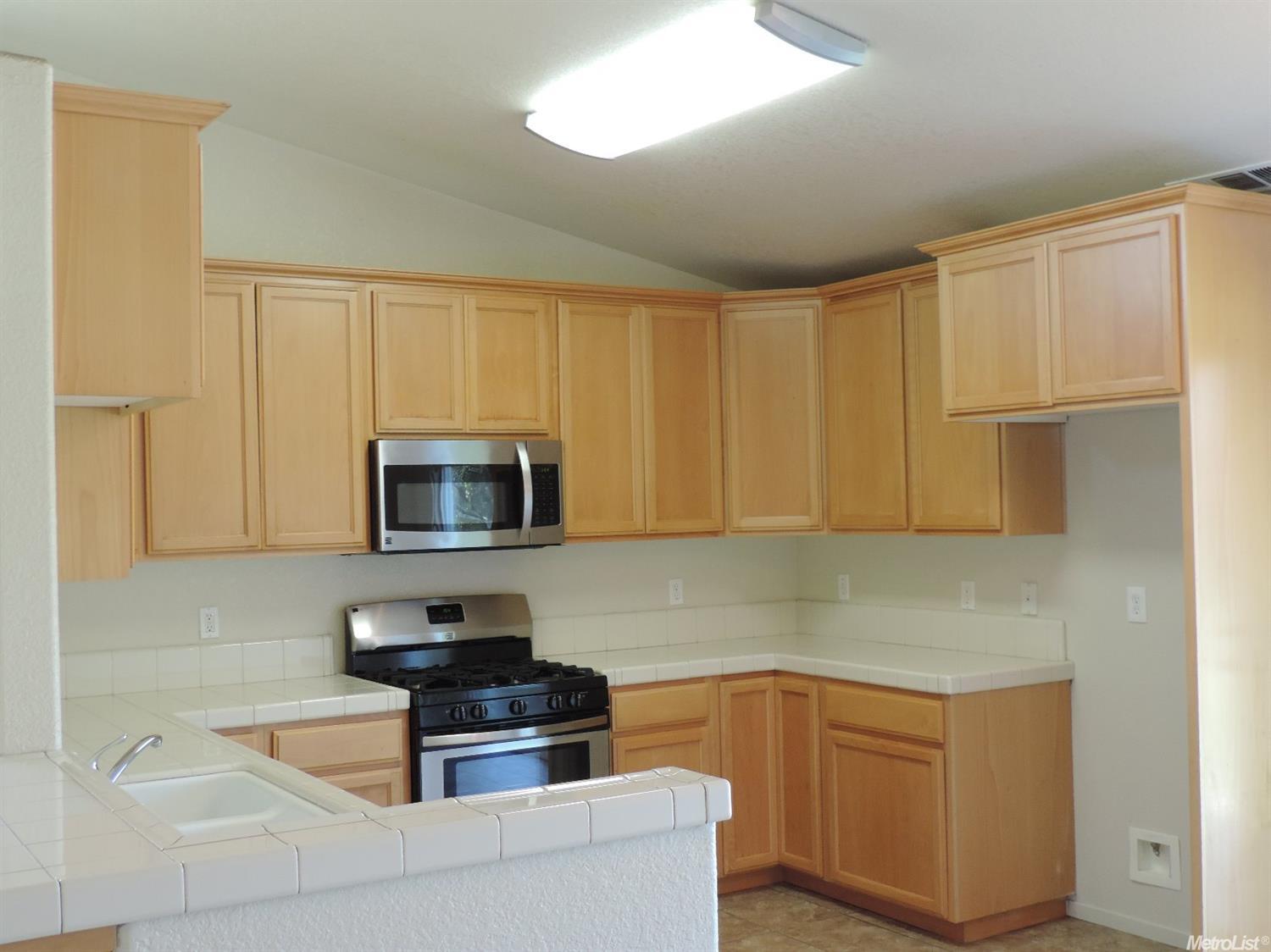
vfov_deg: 35.9
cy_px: 476
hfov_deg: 46.8
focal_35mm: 40
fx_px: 1468
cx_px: 636
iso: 360
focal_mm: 7.1
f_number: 3.3
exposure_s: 1/50
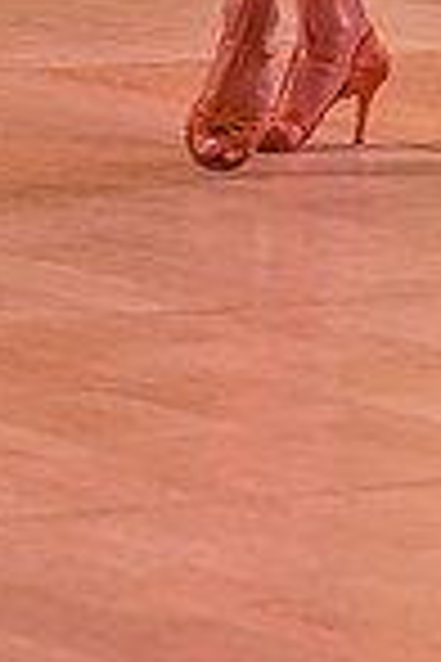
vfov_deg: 5.1
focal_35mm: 402
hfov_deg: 3.4
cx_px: 772
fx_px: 7386
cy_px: -374
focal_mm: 102
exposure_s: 1/400
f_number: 5
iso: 2000
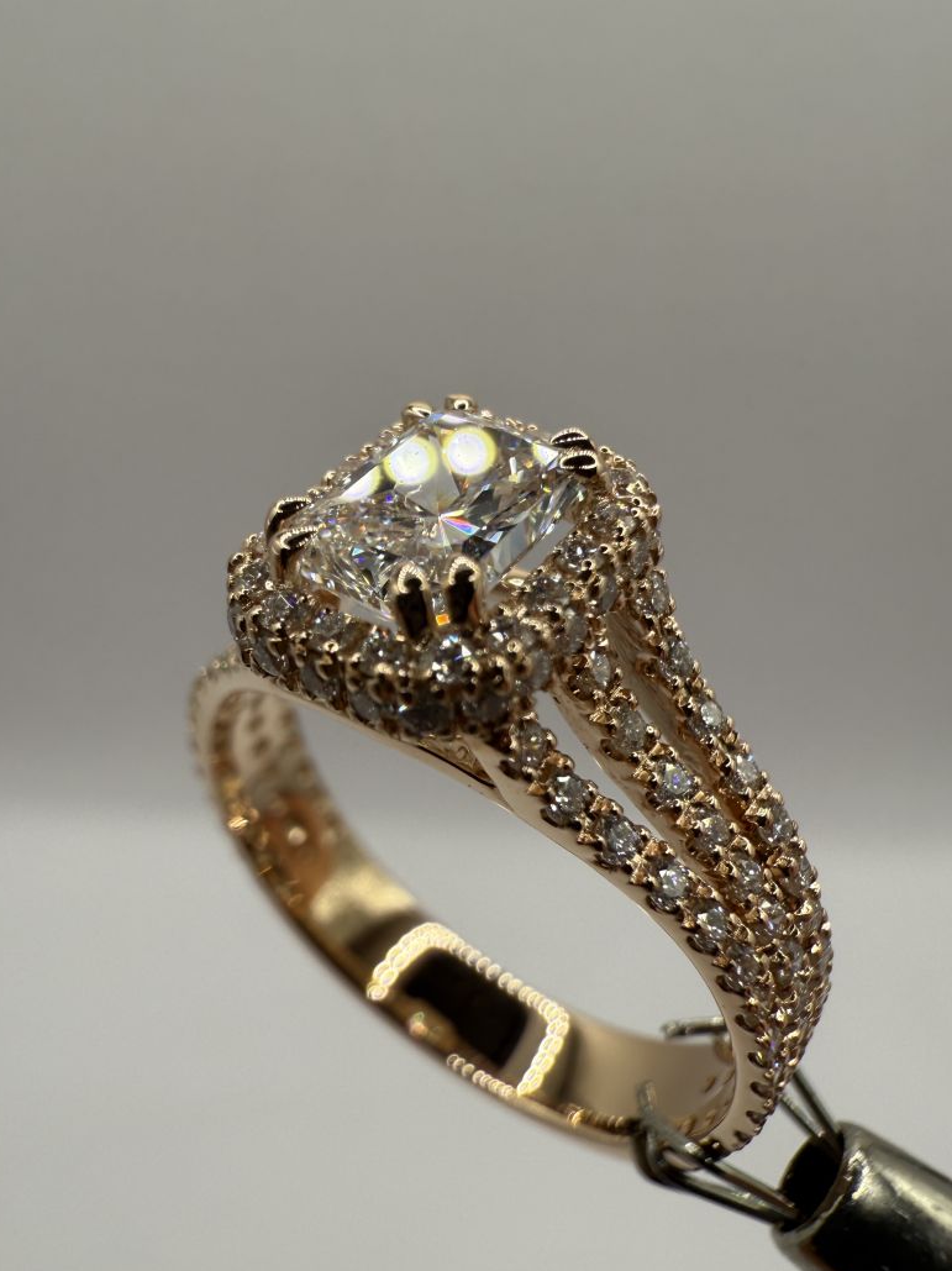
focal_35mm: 28
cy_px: 641
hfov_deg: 49.7
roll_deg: -0.8
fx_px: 1027
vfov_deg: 63.5
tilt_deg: -27.4
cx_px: 441
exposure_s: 1/565
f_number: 2.2
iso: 40
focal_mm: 2.22
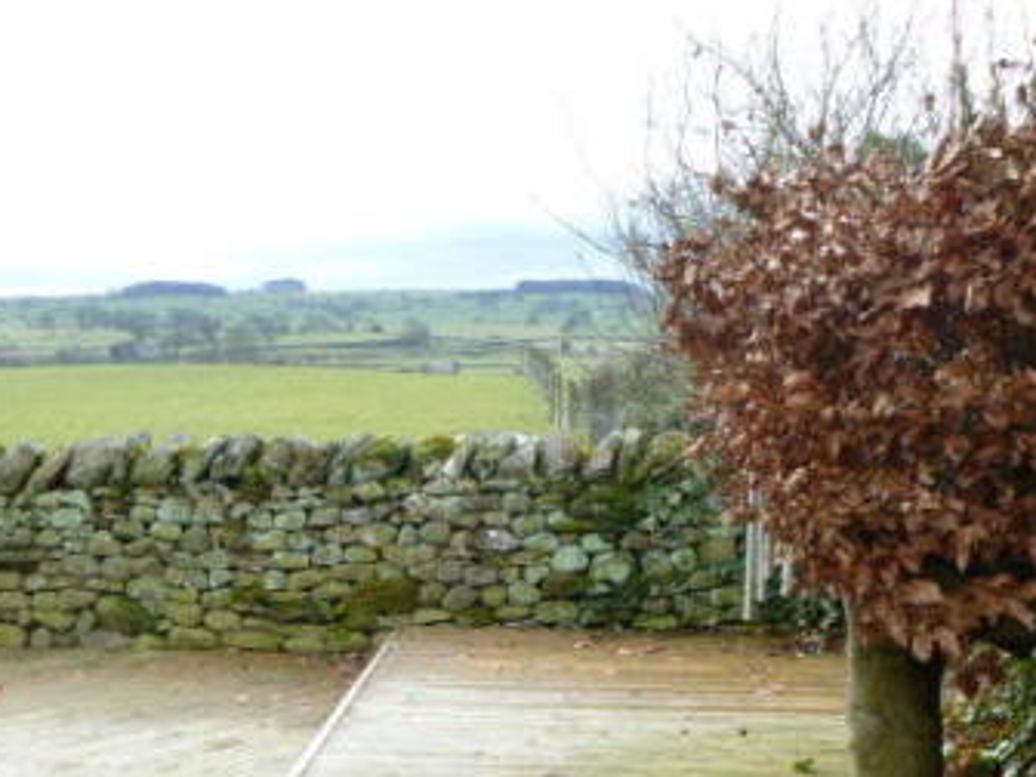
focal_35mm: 52
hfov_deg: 36.6
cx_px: 387
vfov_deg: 27.4
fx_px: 1556
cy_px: 640
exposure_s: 1/80
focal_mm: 5.4
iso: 100
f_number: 3.5
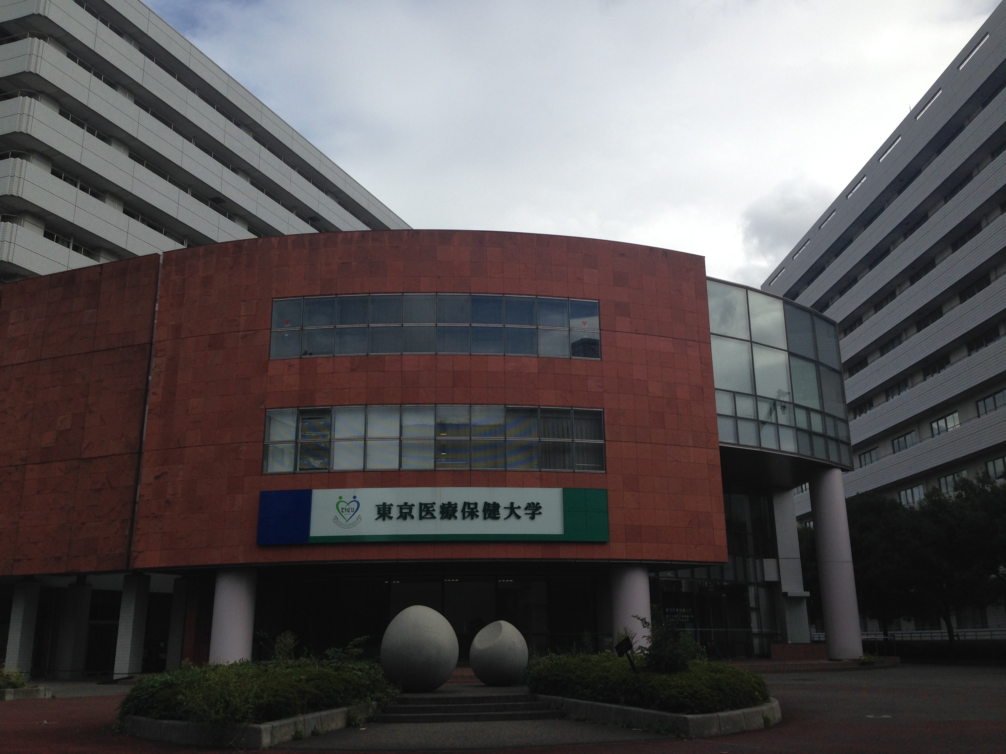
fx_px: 959
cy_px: 377
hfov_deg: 55.4
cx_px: 503
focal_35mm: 33
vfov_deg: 42.9
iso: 50
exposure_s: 1/1869
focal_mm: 4.12
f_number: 2.4
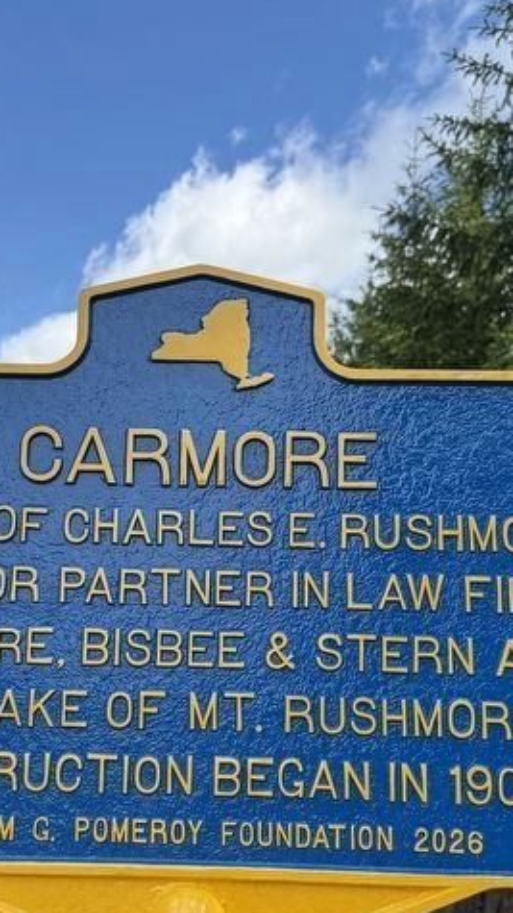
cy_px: 563
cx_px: 190
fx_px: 1065
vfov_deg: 46.1
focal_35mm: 44
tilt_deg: +10.5
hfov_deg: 27.0
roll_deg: -1.0
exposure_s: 1/2053
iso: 80
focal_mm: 6.76
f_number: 1.78
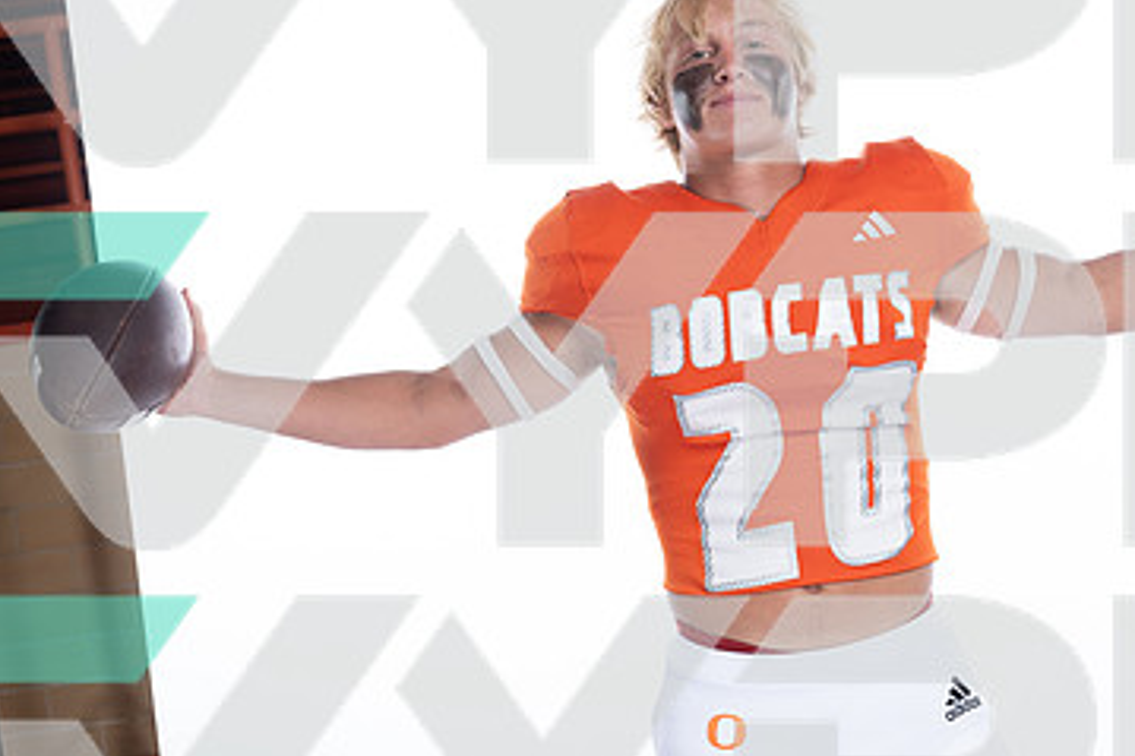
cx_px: 683
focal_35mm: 55
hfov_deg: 36.1
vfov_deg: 24.6
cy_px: 381
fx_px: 1733
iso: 400
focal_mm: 34
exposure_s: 1/250
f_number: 5.6
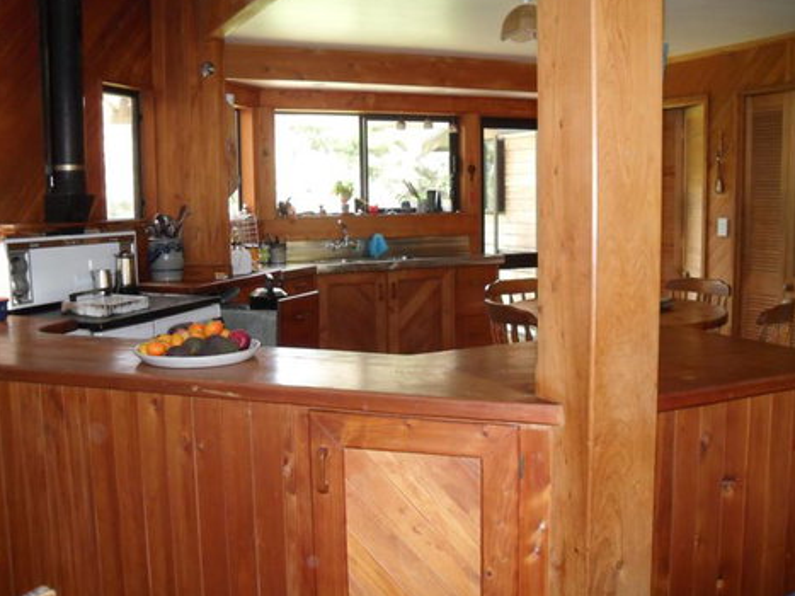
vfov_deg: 39.6
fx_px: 827
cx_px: 402
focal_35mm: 36
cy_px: 295
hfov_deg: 51.4
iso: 240
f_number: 2.8
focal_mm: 6.2
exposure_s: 1/45
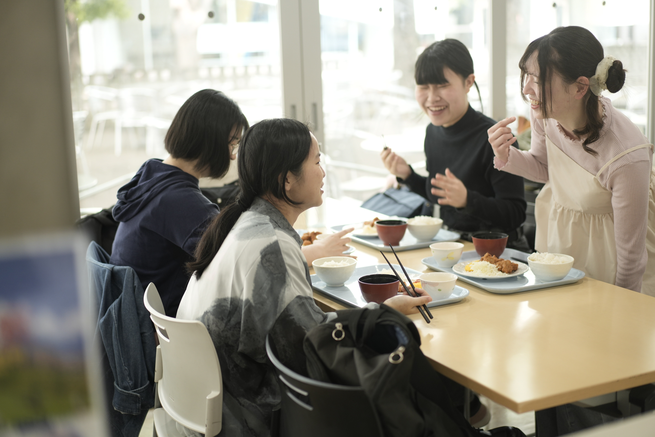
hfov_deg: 36.2
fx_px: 1001
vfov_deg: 24.6
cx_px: 328
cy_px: 218
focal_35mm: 55
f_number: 2
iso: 400
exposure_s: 1/200
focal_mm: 55
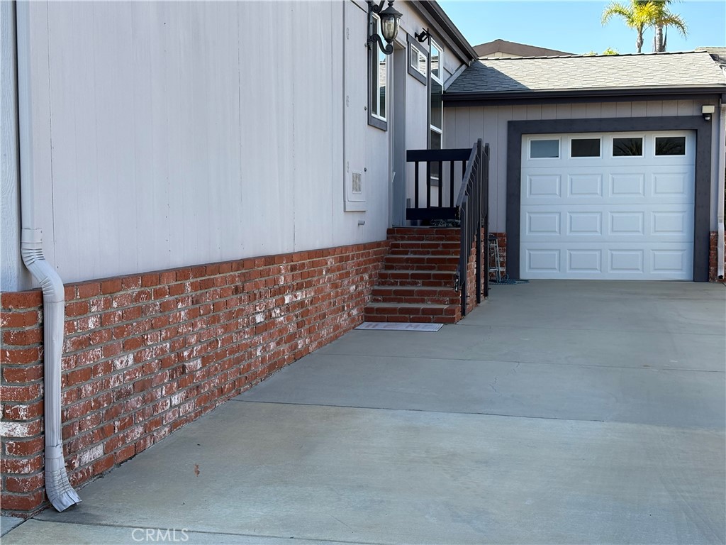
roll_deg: +0.3
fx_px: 1091
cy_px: 272
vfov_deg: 28.0
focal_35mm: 52
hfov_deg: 36.8
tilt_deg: -3.5
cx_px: 363
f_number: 1.6
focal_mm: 5.96
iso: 50
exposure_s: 1/1263
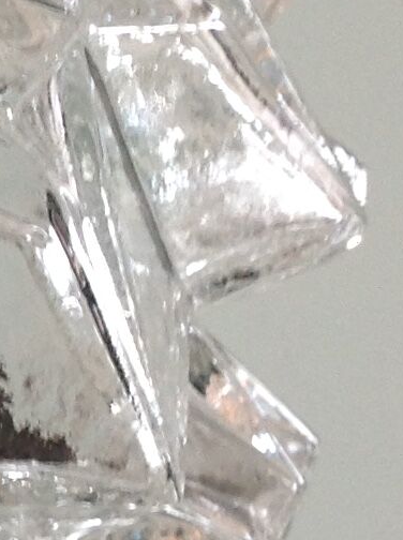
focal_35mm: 180
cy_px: 111
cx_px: -355
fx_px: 2804
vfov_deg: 11.0
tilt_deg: -48.4
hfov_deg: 7.9
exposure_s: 1/15
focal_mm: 4.28
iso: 80
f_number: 2.4
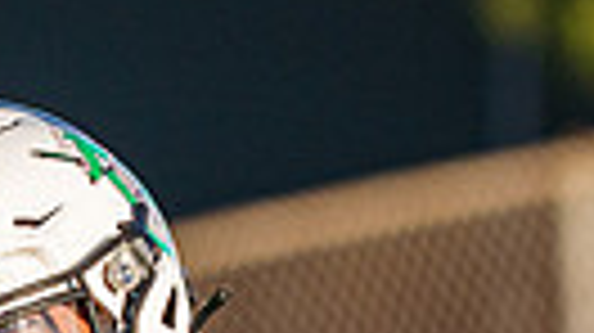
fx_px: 44270
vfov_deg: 0.4
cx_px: 116
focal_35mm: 2813
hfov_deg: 0.8
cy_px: 511
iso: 400
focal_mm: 371
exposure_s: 1/1600
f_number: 6.3
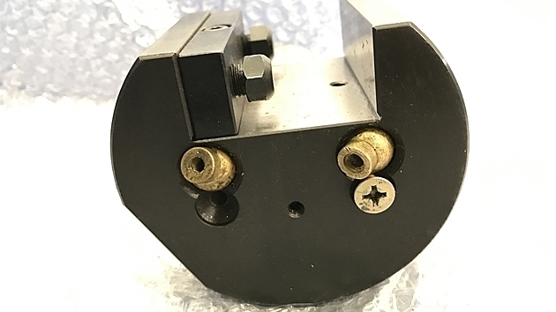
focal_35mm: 31
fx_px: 457
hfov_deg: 62.6
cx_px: 277
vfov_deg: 37.6
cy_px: 126
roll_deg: +3.7
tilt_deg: -22.3
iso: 64
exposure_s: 1/15
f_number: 1.8
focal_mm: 3.99
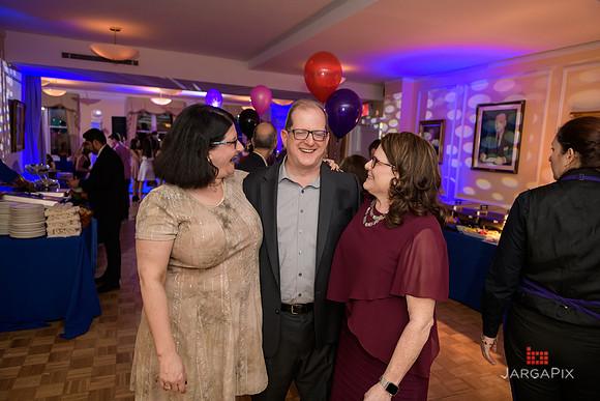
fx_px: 400
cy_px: 200
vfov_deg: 53.2
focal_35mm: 24
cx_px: 300
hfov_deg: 73.7
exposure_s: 1/125
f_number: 3.2
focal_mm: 24
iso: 800
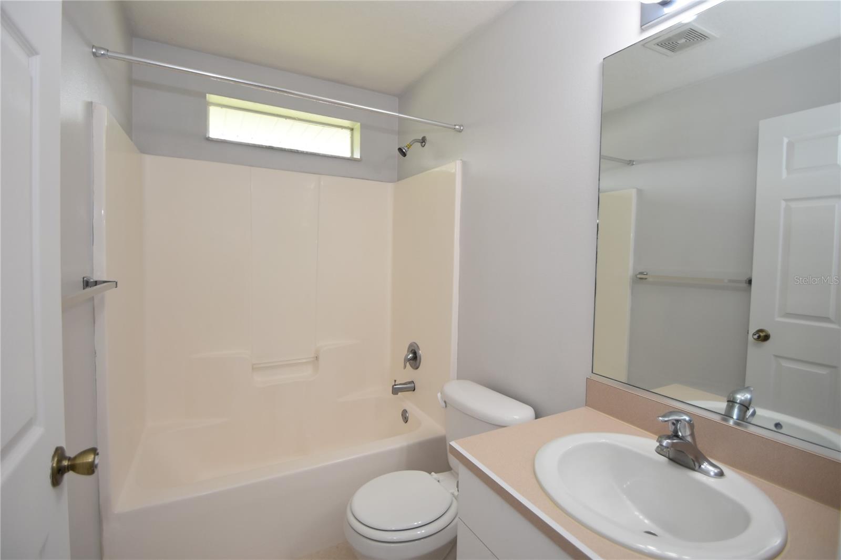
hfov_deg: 100.4
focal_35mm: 15
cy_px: 280
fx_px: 350
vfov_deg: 77.3
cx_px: 420
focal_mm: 10
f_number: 4
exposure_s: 1/60
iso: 200
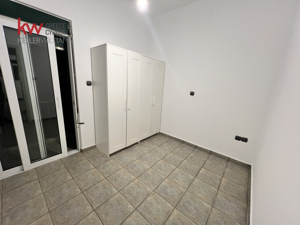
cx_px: 150
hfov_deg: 106.2
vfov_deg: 89.9
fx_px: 113
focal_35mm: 13
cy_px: 112
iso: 160
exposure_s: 1/50
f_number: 1.8
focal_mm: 1.57
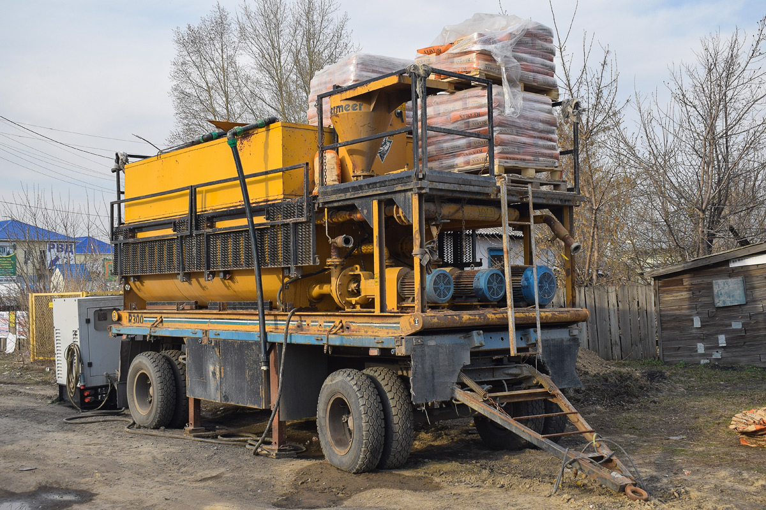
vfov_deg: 35.5
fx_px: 798
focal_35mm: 38
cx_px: 383
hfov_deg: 51.3
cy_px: 255
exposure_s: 1/400
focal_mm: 25
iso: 200
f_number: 5.6
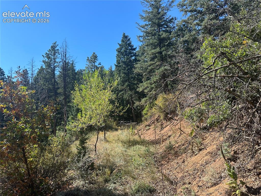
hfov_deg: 71.6
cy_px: 98
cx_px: 130
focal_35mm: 24
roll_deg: +0.1
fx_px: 181
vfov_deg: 56.8
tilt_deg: +10.3
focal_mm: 6.86
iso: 80
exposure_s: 1/1779
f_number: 1.78
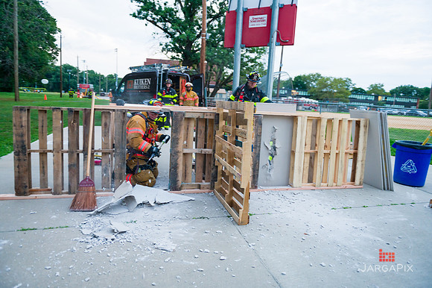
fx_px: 288
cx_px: 216
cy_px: 144
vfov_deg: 53.1
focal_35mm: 24
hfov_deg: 73.8
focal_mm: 24
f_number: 3.2
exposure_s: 1/200
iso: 1600
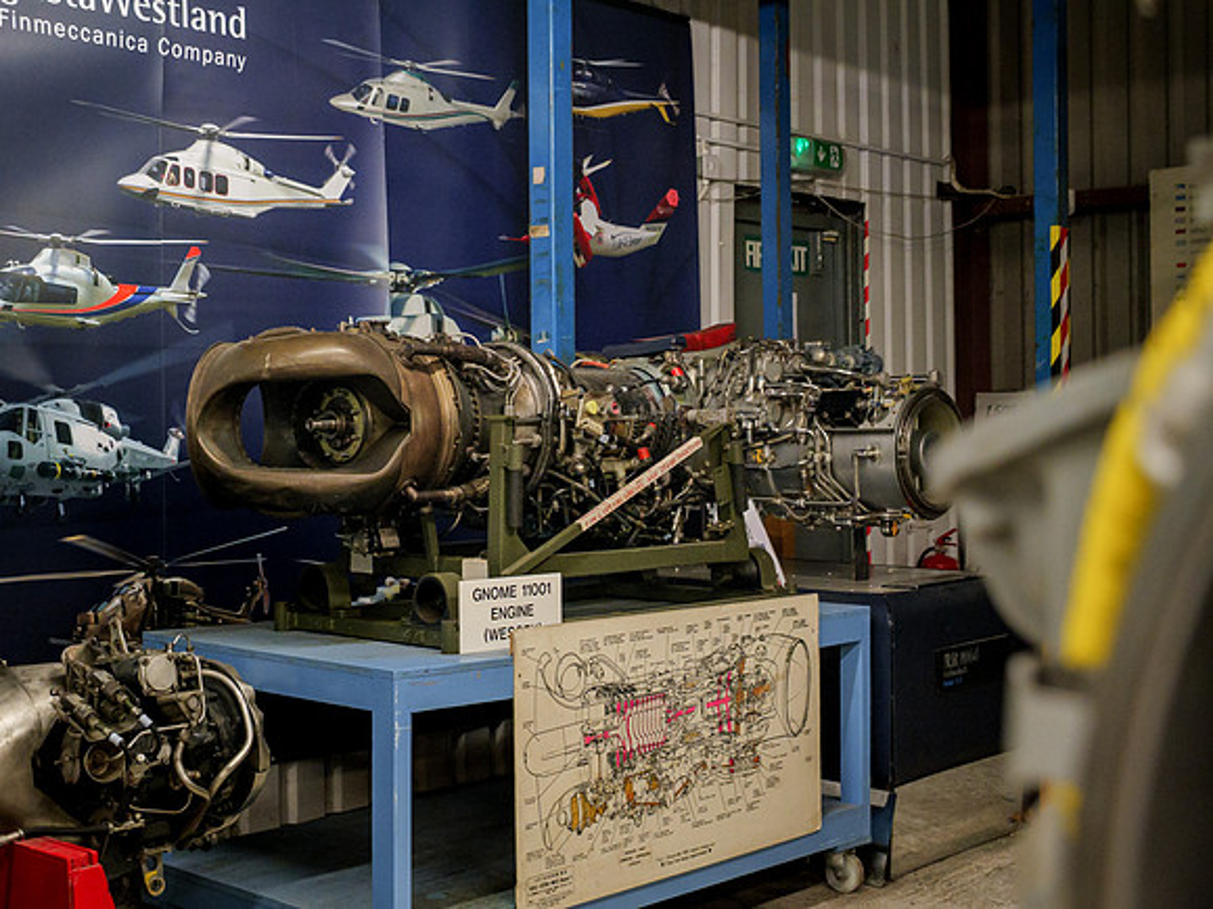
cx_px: 545
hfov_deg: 38.8
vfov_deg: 29.6
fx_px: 1719
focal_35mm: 49
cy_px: 411
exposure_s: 1/60
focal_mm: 22
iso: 2000
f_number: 3.3
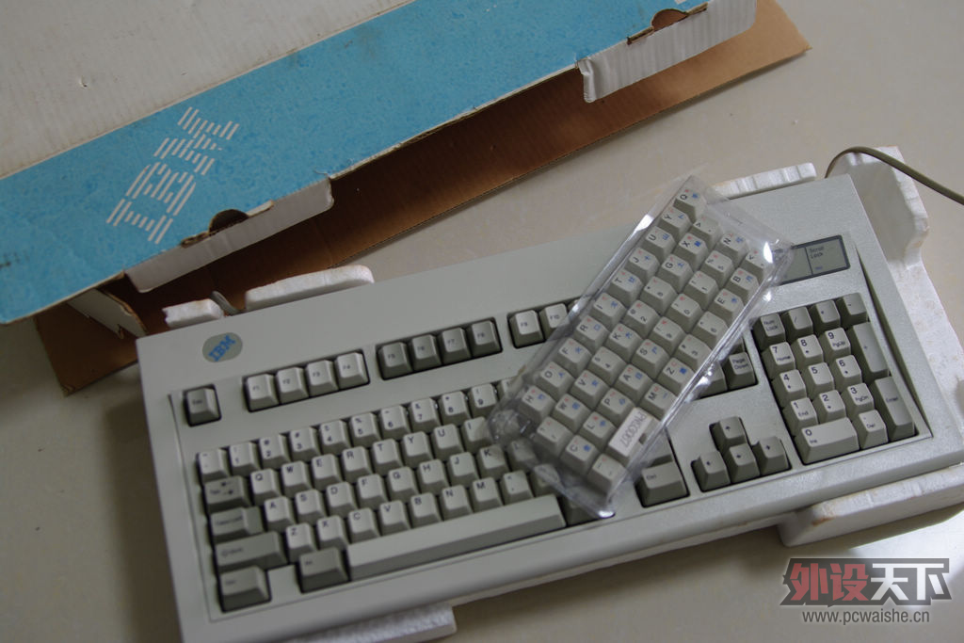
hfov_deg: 46.4
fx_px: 1125
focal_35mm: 42
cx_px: 482
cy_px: 322
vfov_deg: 31.9
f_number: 2.8
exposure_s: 1/20
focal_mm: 28
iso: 100
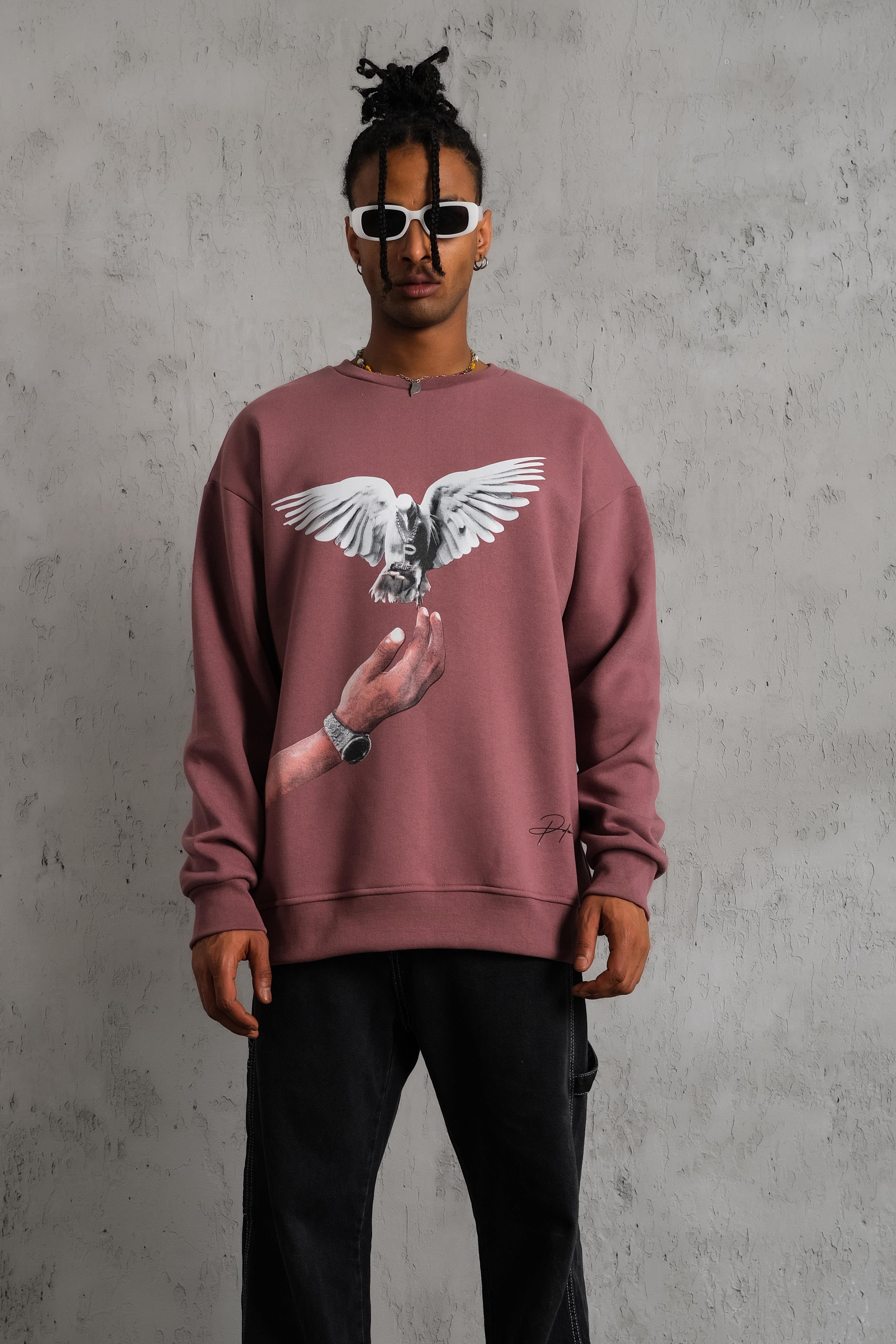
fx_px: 1941
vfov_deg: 37.9
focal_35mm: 52
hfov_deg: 26.0
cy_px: 851
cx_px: 432
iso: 160
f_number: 5
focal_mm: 23
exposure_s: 1/160
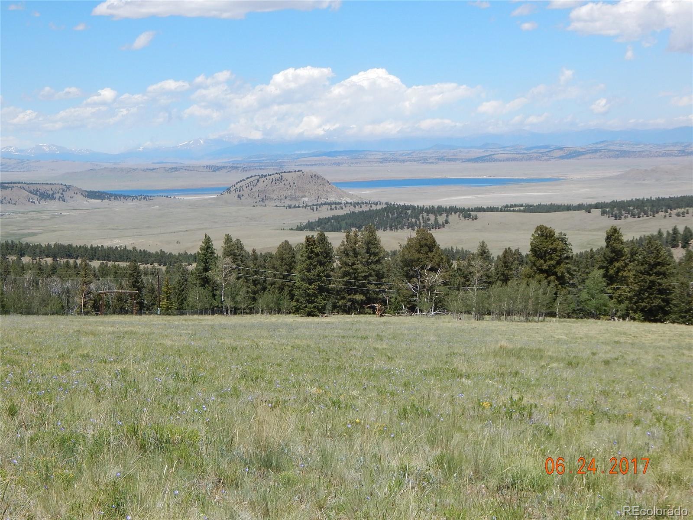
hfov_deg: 26.0
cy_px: 260
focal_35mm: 75
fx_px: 1501
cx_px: 346
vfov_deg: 19.6
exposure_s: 1/1500
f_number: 4.2
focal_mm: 13.5
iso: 125
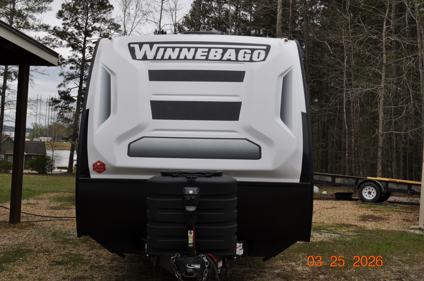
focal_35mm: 42
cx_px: 183
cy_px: 122
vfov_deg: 31.8
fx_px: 494
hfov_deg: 46.3
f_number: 9
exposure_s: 1/320
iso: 200
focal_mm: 24
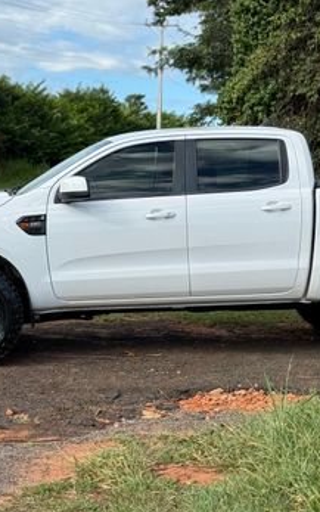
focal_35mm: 69
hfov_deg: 18.9
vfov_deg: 29.8
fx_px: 962
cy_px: 260
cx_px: 186
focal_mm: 6.76
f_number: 1.78
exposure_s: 1/4098
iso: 64
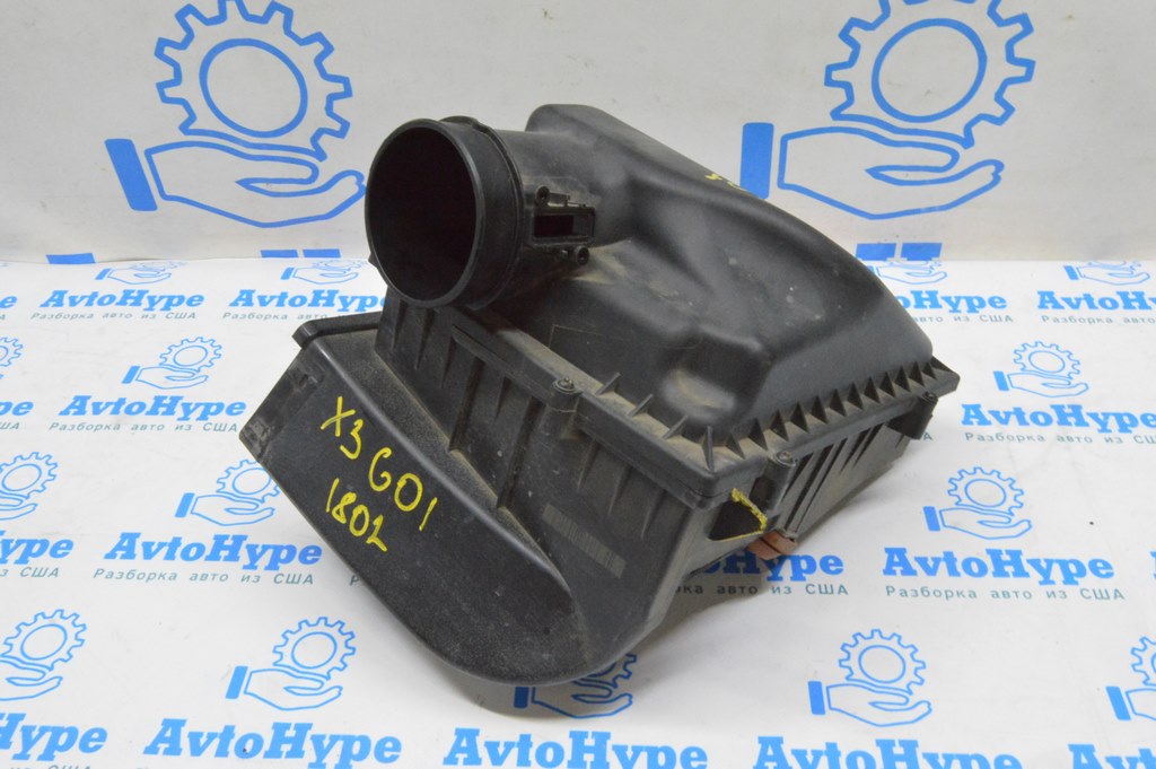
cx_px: 578
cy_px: 384
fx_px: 1107
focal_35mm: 34
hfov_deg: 55.1
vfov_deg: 38.3
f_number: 20
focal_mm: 23
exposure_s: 1/15
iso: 6400
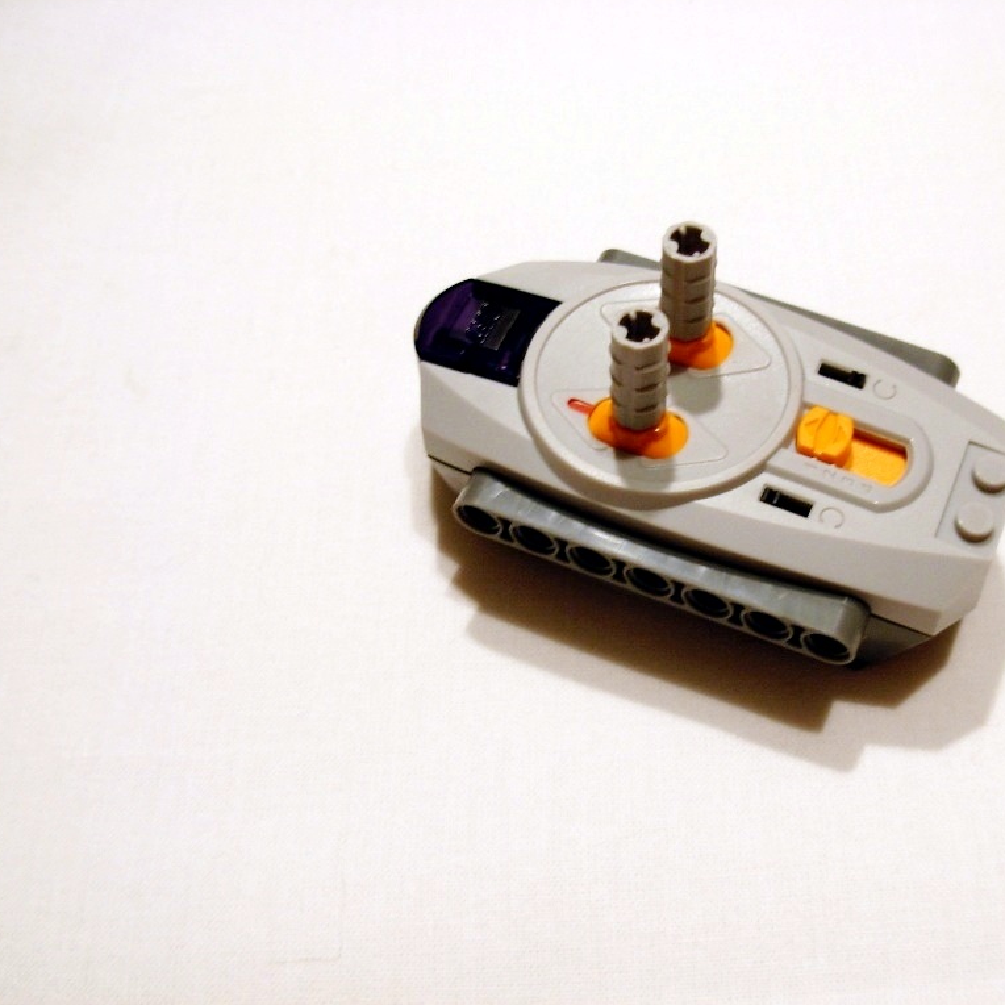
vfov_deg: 37.6
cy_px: 501
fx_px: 1478
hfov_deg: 37.2
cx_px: 655
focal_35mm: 45
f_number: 2.9
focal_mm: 6.3
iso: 79
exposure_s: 1/8
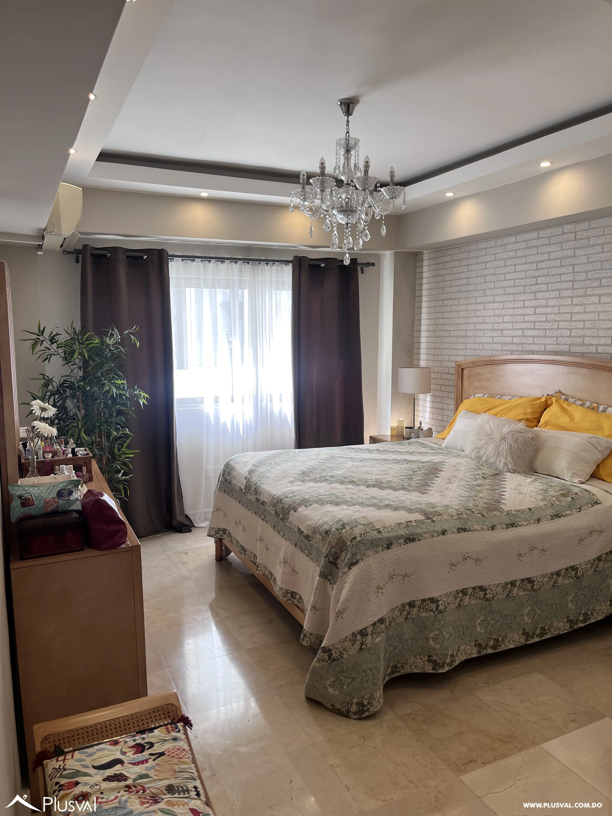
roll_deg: +0.6
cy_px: 408
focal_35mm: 26
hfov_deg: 53.1
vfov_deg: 67.3
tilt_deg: -6.9
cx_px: 306
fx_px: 613
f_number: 1.6
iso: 50
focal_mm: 5.1
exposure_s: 1/121
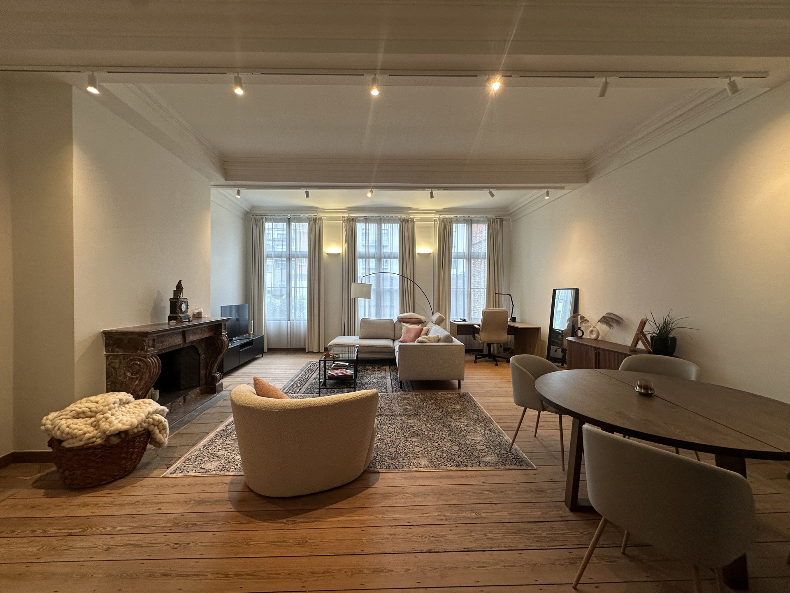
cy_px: 296
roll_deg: -0.3
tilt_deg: +0.4
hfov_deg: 102.1
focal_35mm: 14
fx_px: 320
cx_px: 395
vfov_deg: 85.7
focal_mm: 2.22
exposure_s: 1/100
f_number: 2.2
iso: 100
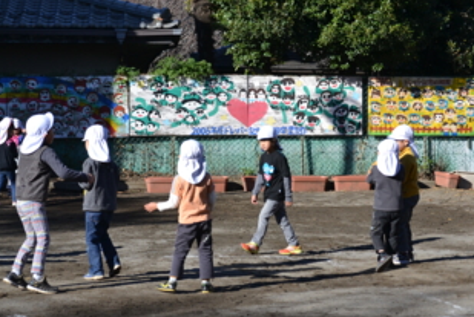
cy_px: 189
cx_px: 221
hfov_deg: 19.1
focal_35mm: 107
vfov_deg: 12.9
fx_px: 1406
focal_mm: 55
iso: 100
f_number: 7.1
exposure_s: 1/200
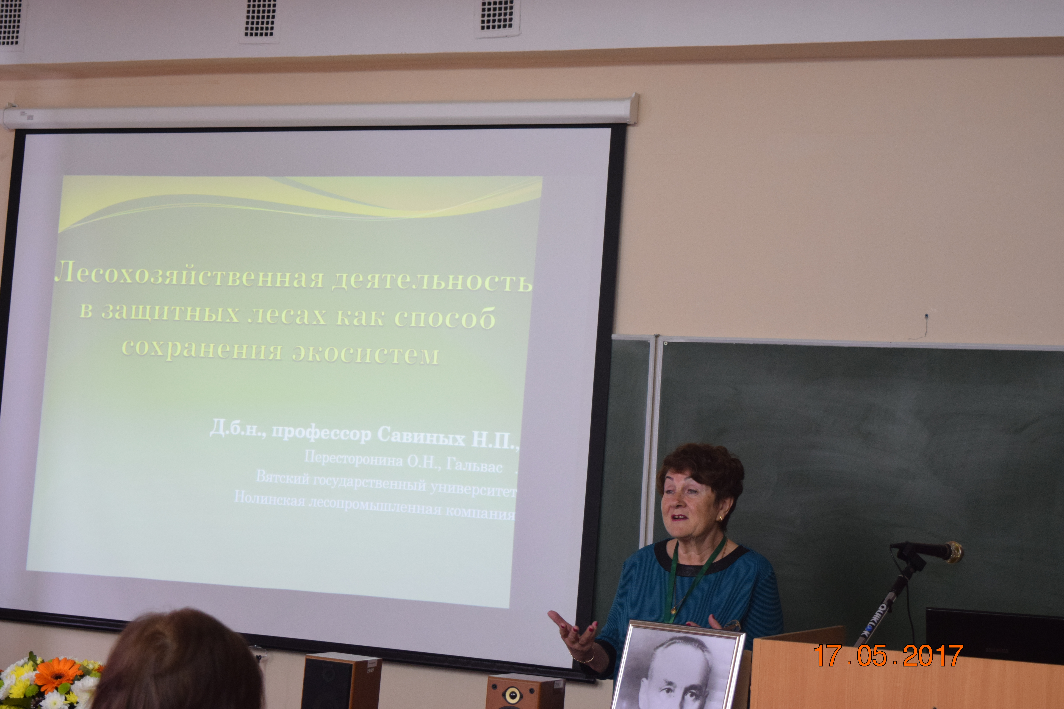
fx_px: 2039
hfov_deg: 29.2
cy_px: 354
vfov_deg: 19.7
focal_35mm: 69
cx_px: 532
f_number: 5
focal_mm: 46
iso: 1800
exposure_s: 1/60
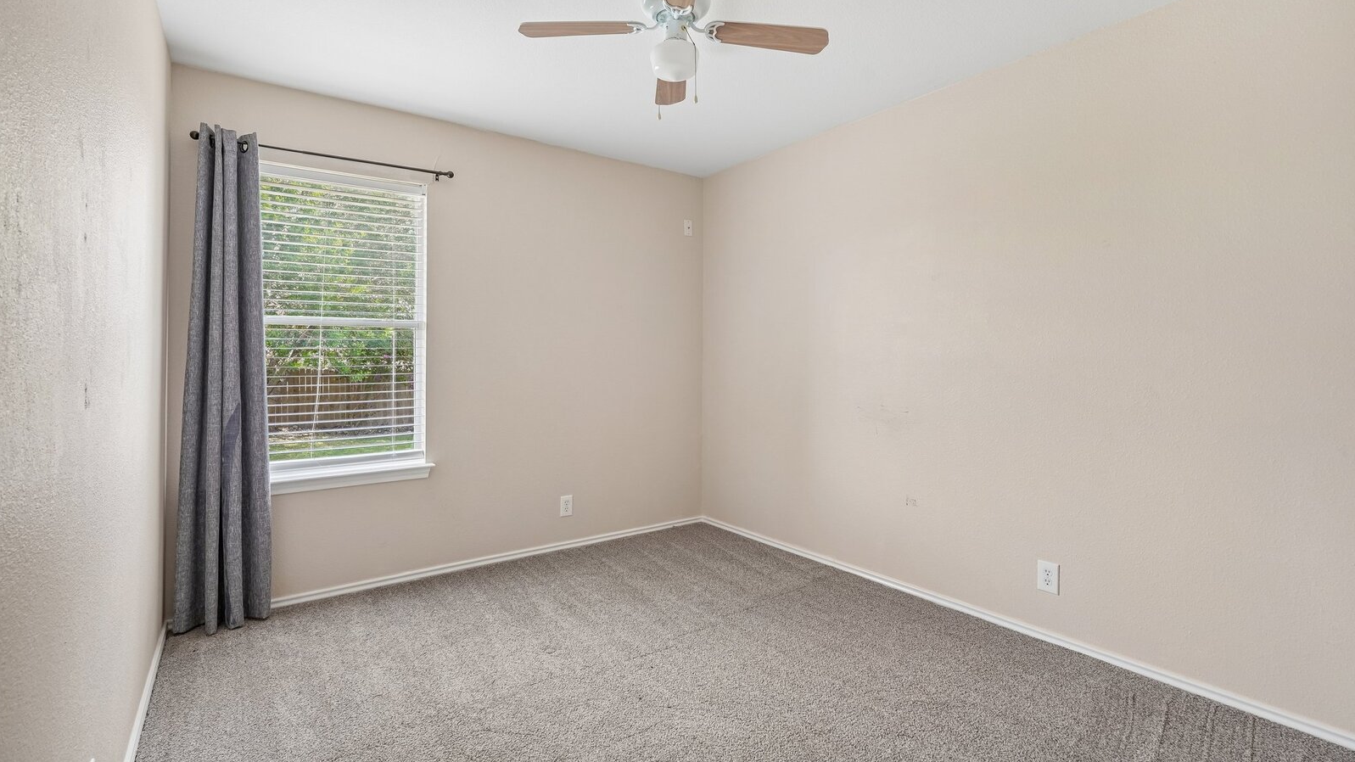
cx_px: 678
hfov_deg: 95.9
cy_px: 355
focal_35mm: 17
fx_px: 611
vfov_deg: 63.8
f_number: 8
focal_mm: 16
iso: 400
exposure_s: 1/30
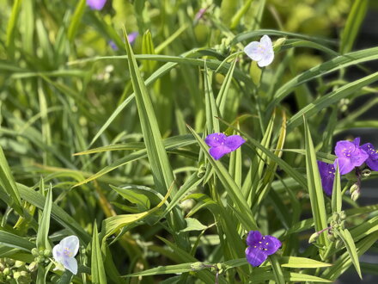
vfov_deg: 12.3
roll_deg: +2.0
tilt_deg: -30.4
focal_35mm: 120
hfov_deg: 16.4
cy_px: 142
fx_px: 1310
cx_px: 189
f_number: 2.8
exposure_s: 1/680
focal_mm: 15.66
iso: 50
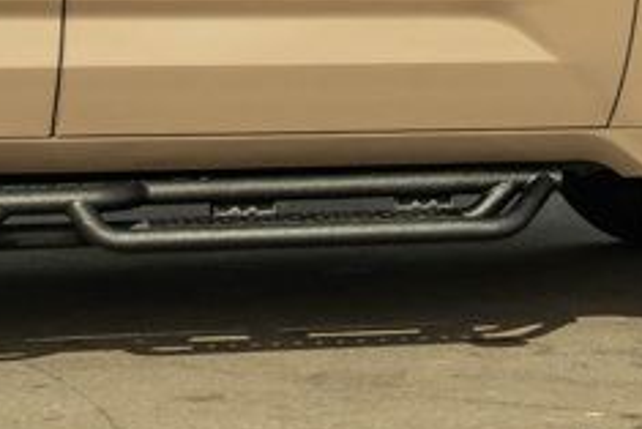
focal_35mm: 155
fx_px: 2766
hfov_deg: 12.8
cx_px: 831
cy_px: -87
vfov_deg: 8.8
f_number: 8
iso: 640
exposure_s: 1/640
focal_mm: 38
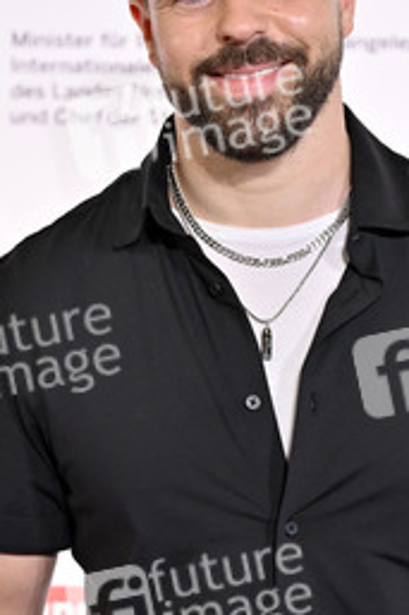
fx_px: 1860
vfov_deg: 18.7
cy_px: 242
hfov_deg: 12.5
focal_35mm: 109
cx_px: 258
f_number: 2.8
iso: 640
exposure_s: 1/320
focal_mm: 70
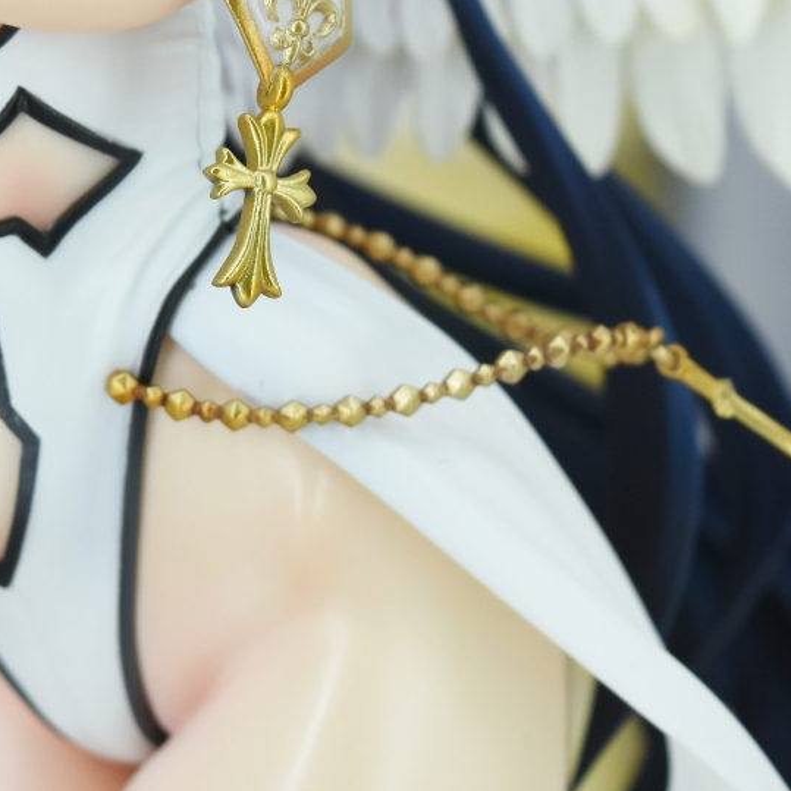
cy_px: 345
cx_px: -84
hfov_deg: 10.0
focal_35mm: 172
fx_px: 4454
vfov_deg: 10.1
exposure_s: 1/250
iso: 640
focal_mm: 45
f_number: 8
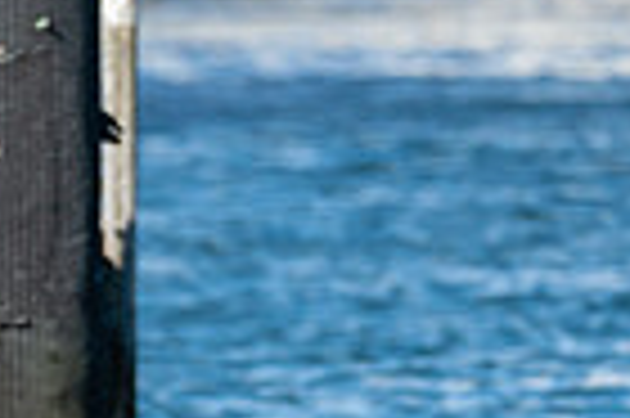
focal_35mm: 1328
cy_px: 440
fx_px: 23213
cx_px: -387
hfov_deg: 1.6
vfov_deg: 1.0
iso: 250
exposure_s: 1/1000
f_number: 6
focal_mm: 320
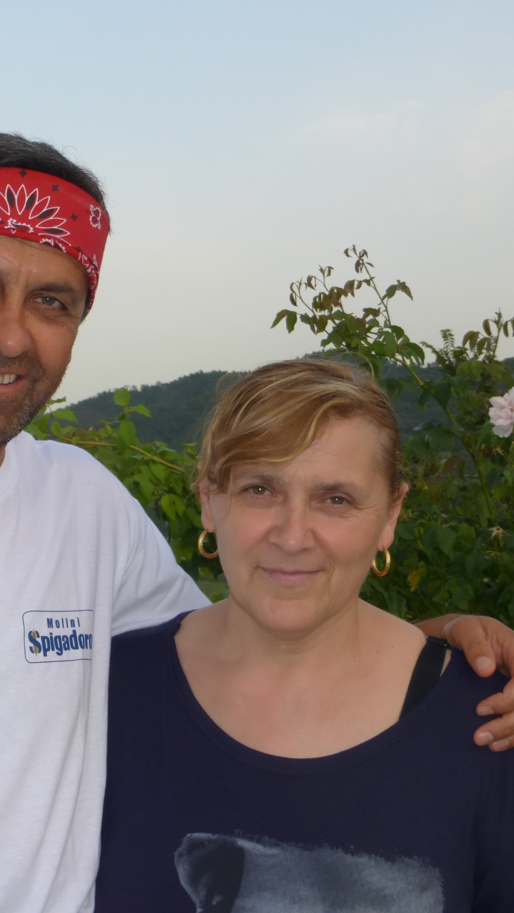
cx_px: 132
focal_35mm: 57
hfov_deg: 20.9
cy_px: 454
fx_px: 1381
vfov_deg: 36.6
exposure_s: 1/400
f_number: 3.9
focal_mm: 6.9
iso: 100
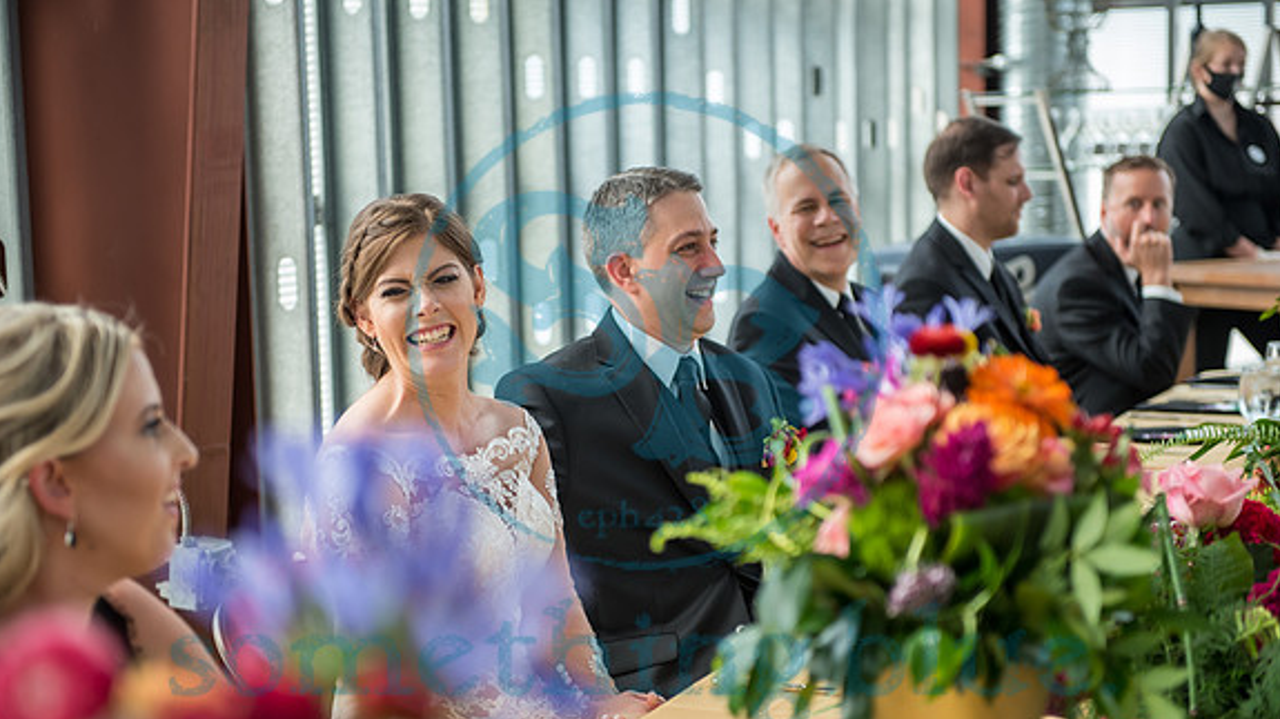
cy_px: 411
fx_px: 2511
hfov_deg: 28.6
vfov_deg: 16.3
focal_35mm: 74
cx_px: 639
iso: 400
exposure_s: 1/250
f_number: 2.8
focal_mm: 70
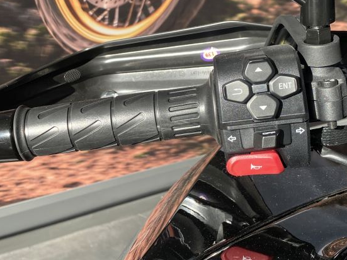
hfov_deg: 38.1
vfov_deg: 28.9
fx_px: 501
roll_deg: -10.7
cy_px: 87
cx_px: 151
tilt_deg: -33.4
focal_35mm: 50
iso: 32
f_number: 1.8
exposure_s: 1/524
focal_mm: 4.25
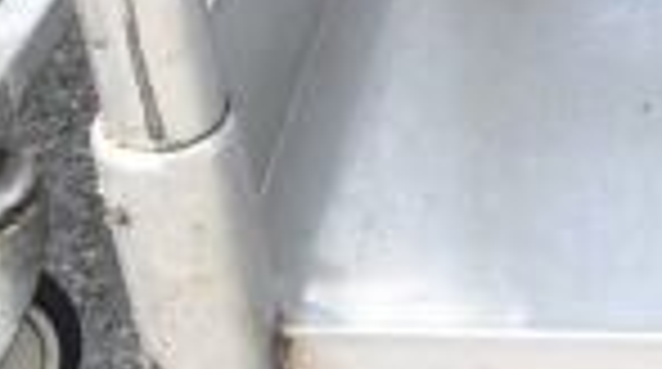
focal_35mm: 157
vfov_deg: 7.7
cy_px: 65
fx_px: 2750
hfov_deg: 12.5
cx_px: 1189
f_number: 10
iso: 1600
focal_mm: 24
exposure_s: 1/400
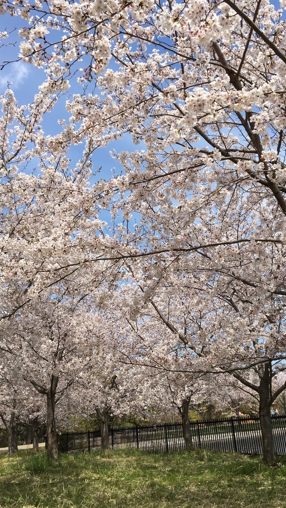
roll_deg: +4.8
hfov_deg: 36.6
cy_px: 255
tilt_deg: +21.5
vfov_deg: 61.0
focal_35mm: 32
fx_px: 432
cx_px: 164
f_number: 2.2
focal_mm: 4.15
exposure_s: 1/1709
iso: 25
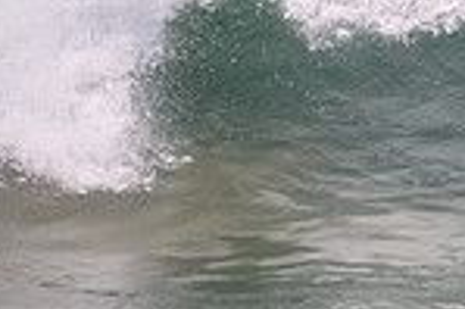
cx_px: 830
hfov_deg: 0.8
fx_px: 33159
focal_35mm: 2570
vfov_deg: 0.5
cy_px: -80
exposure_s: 1/2000
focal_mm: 660
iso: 900
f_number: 11
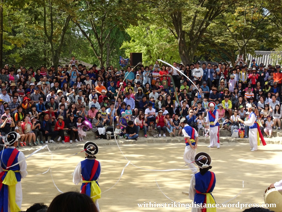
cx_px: 141
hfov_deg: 29.4
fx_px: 538
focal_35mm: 66
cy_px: 106
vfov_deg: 22.3
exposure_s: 1/200
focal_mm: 11.32
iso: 80
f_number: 4.5
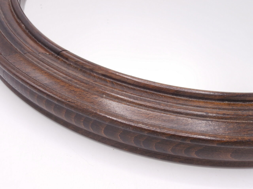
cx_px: 126
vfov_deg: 37.7
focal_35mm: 38
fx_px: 278
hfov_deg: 49.0
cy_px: 94
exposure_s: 1/125
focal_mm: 6.67
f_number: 3.9
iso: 100
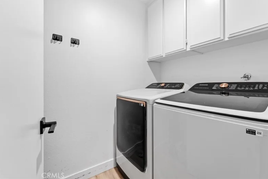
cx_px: 142
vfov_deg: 77.3
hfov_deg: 100.3
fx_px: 112
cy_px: 84
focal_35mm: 15
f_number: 9.5
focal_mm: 14
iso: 320
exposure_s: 1/1.43
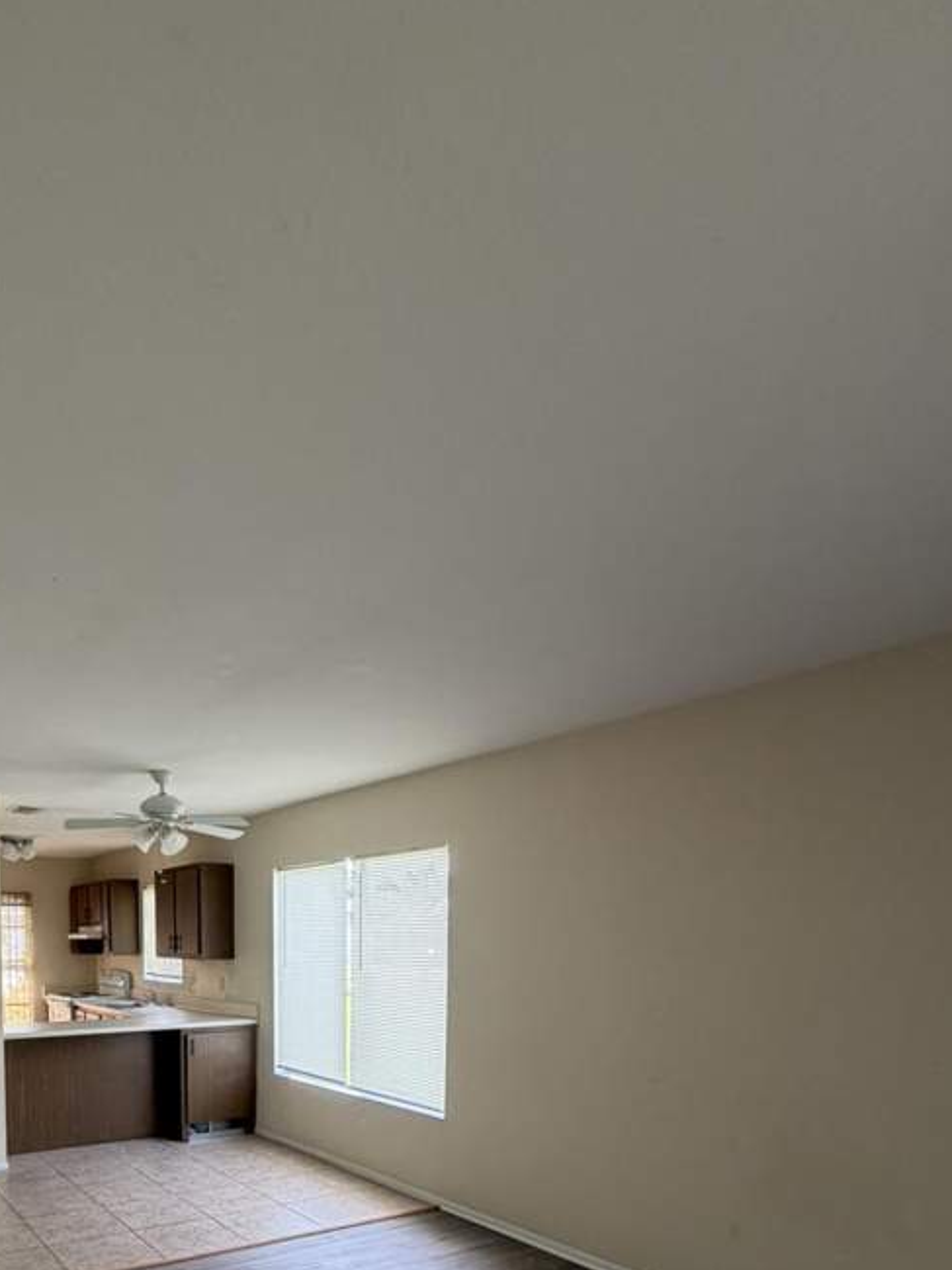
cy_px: 1006
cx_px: 225
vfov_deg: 67.4
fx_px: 843
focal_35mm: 23
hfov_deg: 55.7
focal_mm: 2.22
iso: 160
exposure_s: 1/121
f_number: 2.2
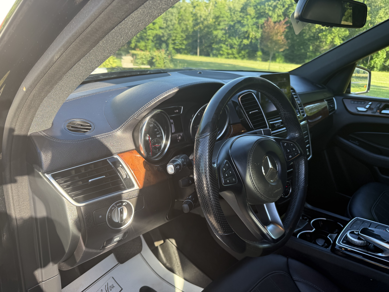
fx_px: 270
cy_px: 146
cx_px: 194
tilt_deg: -21.4
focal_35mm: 24
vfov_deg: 56.8
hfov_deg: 71.6
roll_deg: -2.0
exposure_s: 1/323
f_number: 1.78
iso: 100
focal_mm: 6.76
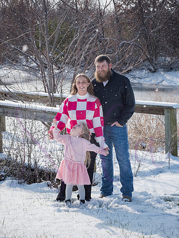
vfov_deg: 19.4
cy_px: 113
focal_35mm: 101
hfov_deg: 14.7
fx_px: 696
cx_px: 89
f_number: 13
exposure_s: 1/1000
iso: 640
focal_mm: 92
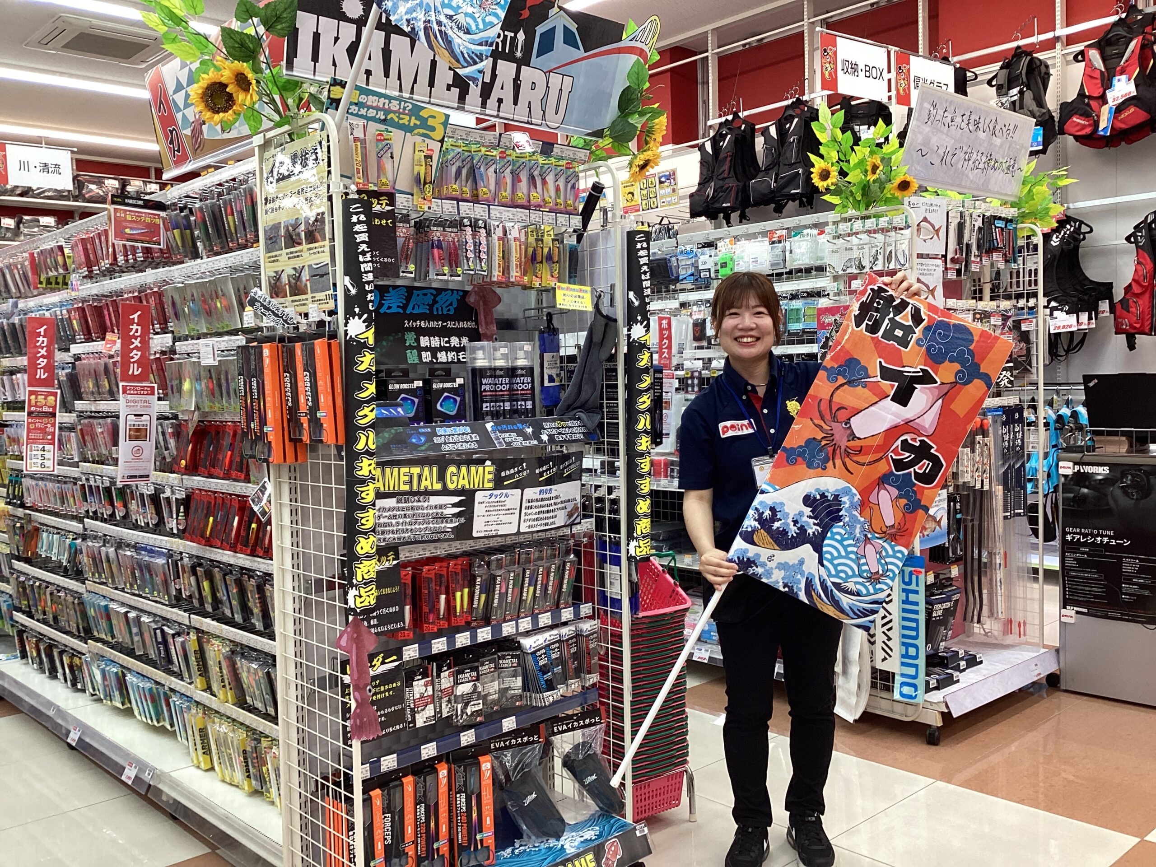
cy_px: 434
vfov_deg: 45.4
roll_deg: +1.9
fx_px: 1035
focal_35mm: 31
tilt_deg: -3.9
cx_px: 578
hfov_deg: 58.4
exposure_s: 1/50
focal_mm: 3.3
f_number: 2.4
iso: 64
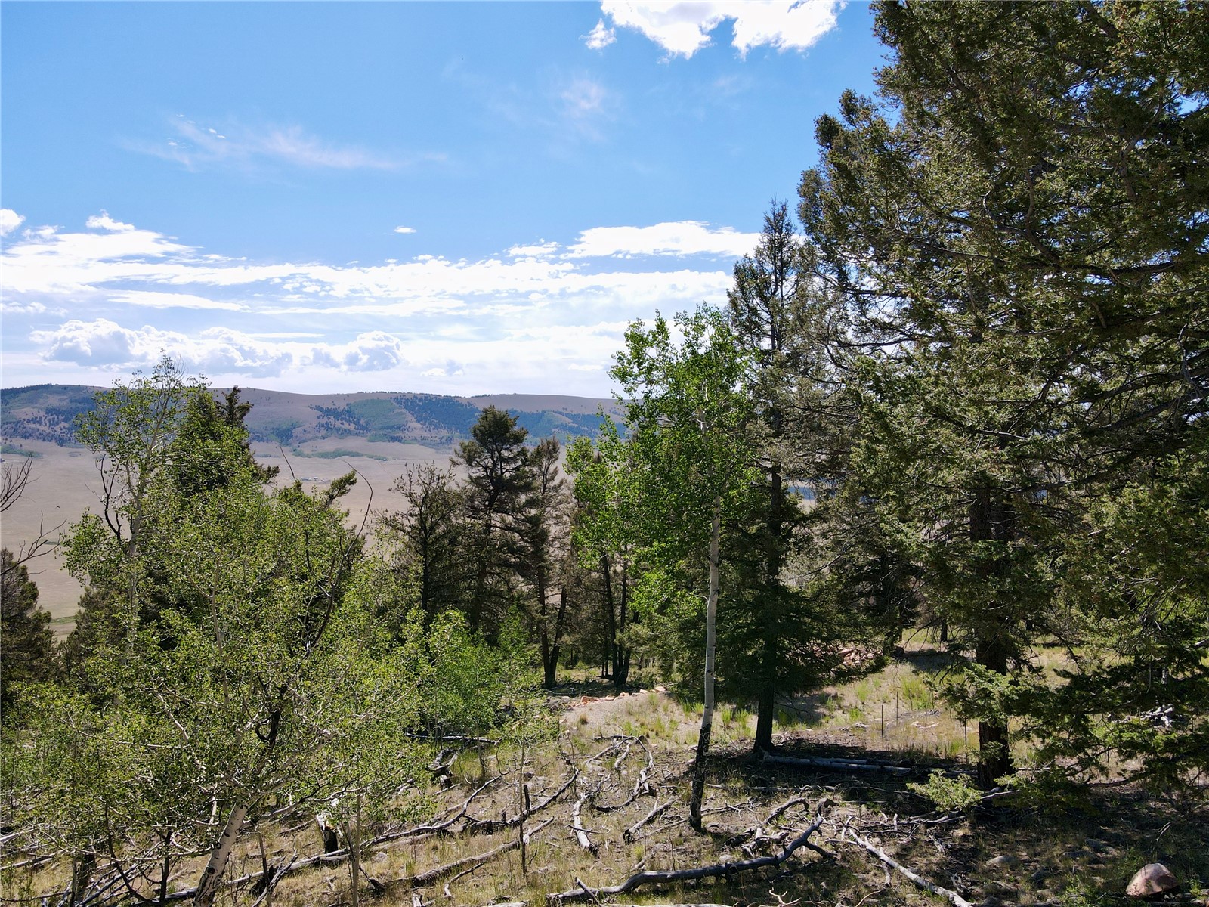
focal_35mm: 24
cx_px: 604
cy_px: 454
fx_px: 838
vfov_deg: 56.8
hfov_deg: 71.6
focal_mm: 4.5
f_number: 2.8
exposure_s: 1/640
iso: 100
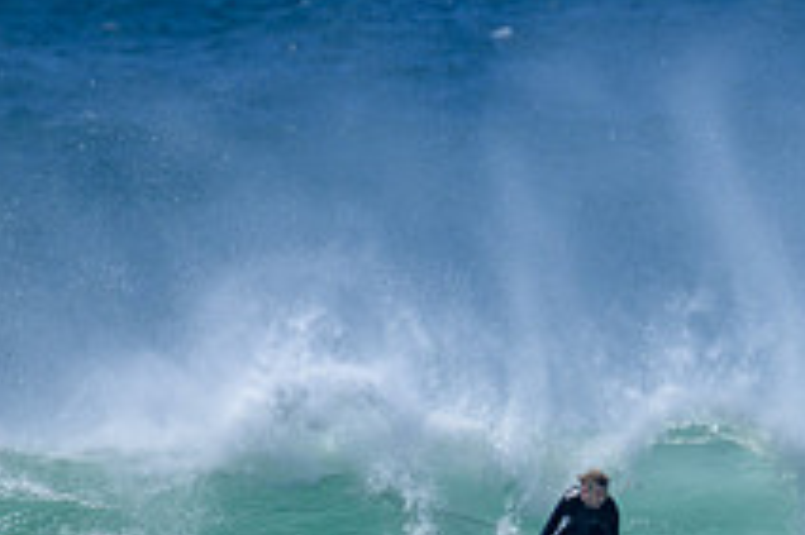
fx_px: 34252
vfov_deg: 0.9
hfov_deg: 1.3
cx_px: 699
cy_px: 632
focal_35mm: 1533
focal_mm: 560
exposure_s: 1/2000
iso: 450
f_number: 8
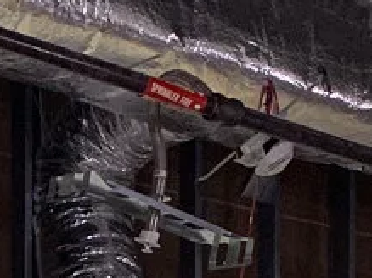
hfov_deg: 10.0
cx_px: -255
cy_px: 851
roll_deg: +0.2
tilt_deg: -0.5
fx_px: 2041
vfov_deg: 7.0
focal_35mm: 190
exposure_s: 1/60
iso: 160
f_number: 1.8
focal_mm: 4.25
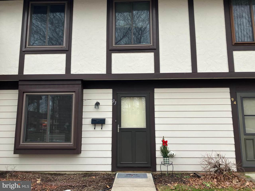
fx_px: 206
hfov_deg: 63.4
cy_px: 96
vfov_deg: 49.7
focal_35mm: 28
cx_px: 128
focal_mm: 3.99
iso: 25
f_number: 1.8
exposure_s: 1/208
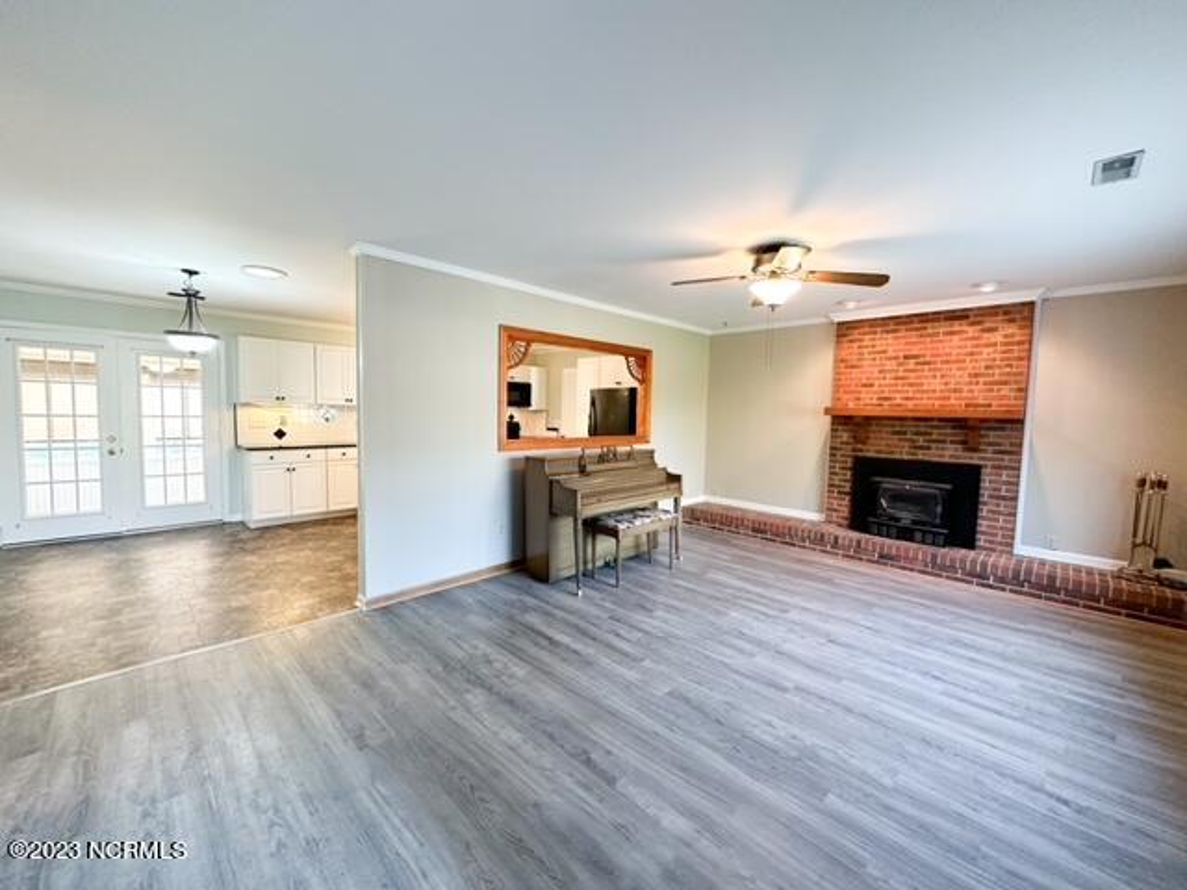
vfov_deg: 85.7
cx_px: 594
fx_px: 480
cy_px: 445
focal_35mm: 14
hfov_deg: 102.1
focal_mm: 2.22
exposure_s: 1/60
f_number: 2.2
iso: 200
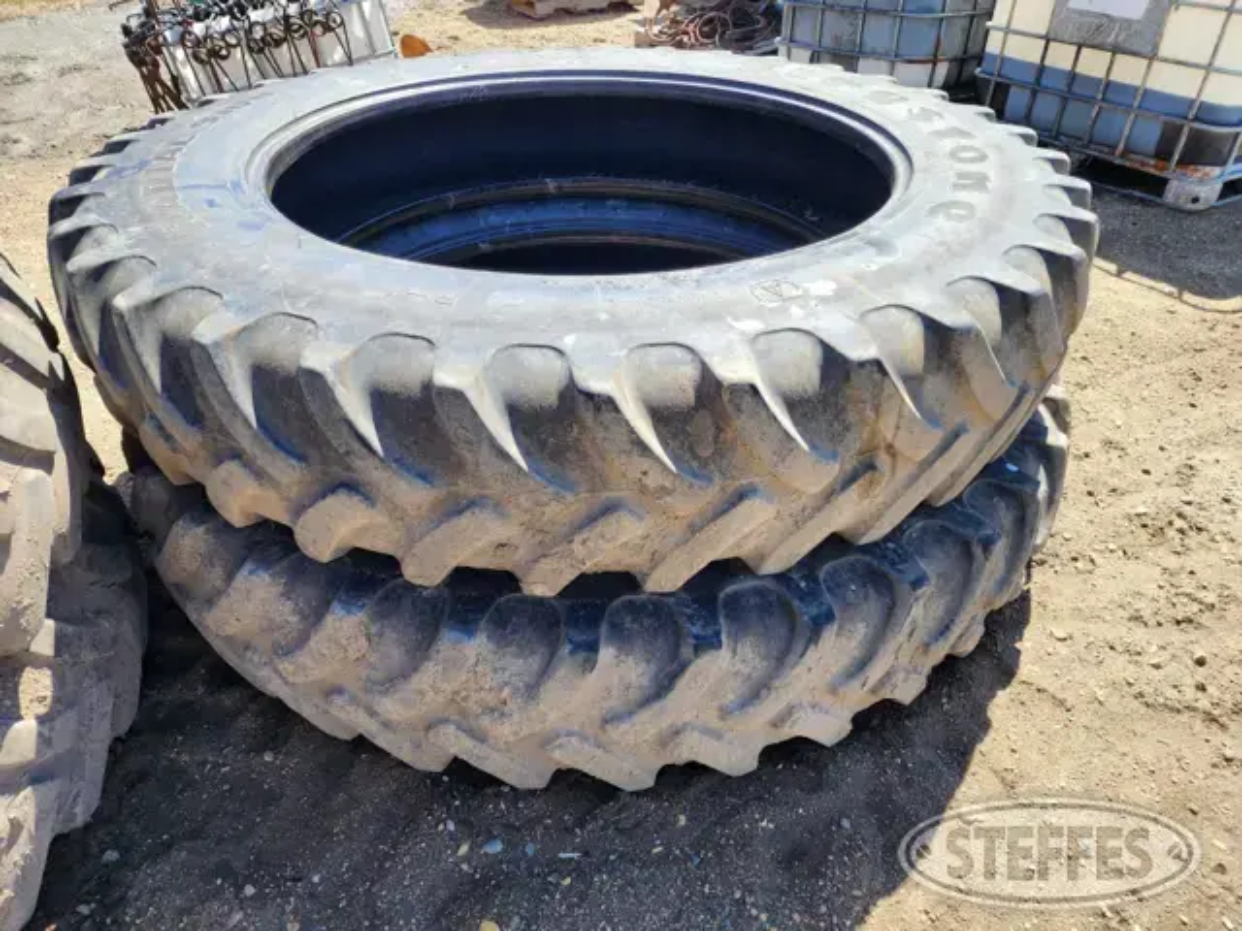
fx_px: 825
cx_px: 621
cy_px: 466
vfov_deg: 58.9
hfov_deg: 73.9
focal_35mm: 23
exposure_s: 1/331
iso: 12
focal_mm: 6.4
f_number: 1.8
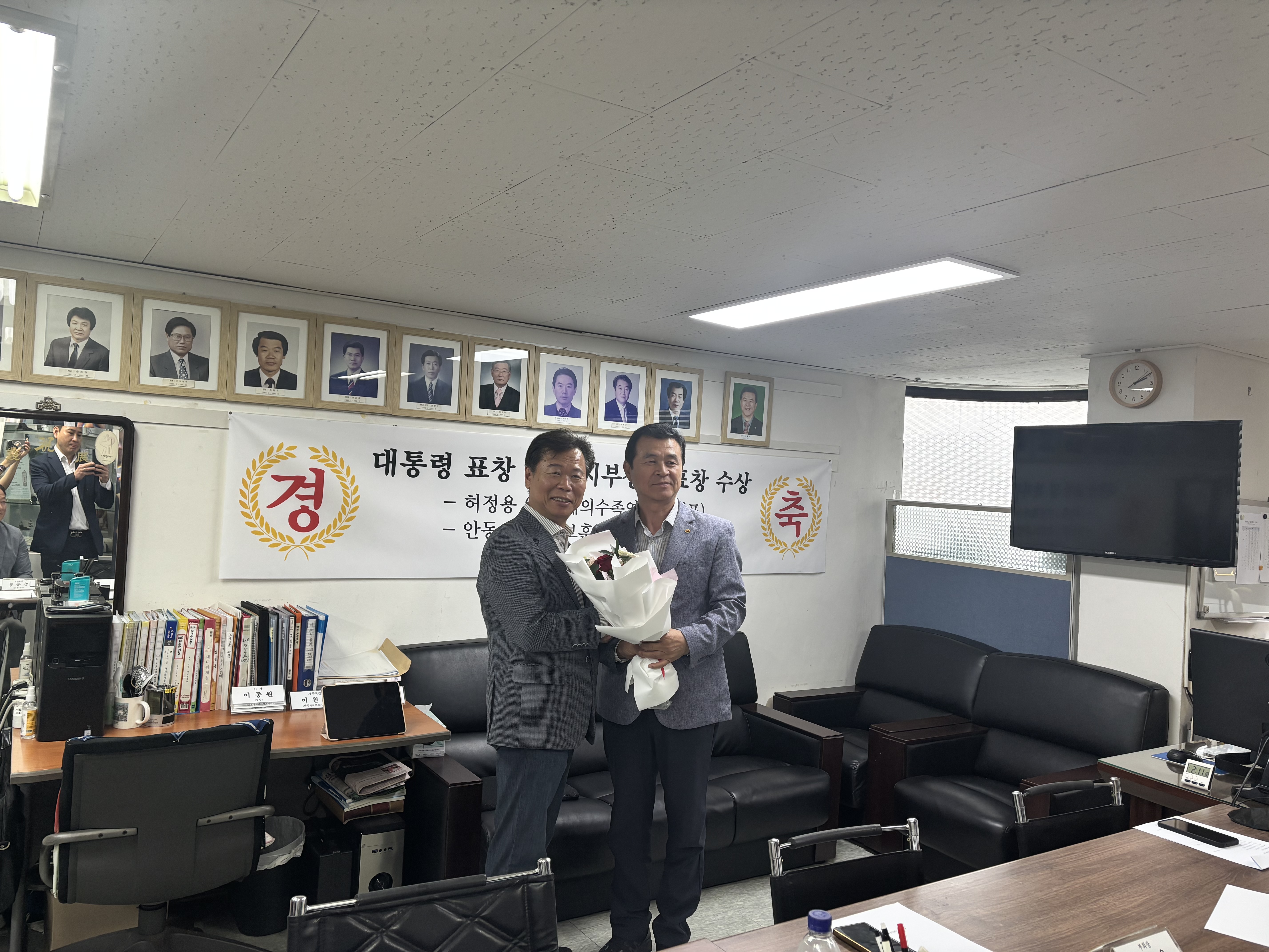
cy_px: 476
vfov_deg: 53.1
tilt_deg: +0.8
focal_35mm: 26
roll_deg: -2.7
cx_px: 634
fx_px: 953
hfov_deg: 67.3
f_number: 1.6
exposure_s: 1/120
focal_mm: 5.96
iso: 125
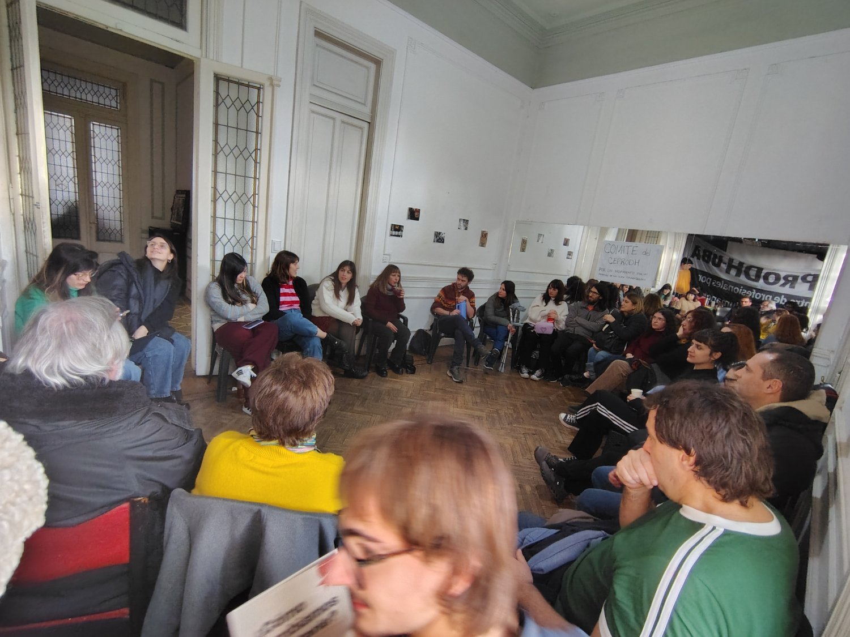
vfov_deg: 78.1
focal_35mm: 16
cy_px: 318
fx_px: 393
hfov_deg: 94.5
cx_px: 425
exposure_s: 1/25
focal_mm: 2.13
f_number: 2.2
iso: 1296
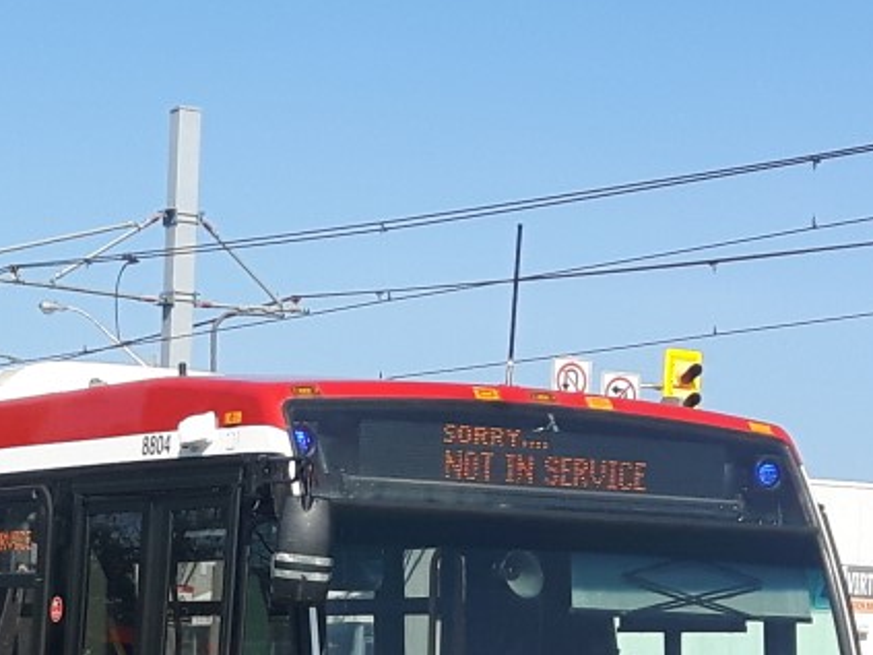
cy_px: 709
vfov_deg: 18.9
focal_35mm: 75
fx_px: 1891
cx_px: 208
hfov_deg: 25.7
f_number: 1.9
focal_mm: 3.7
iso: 40
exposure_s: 1/1253
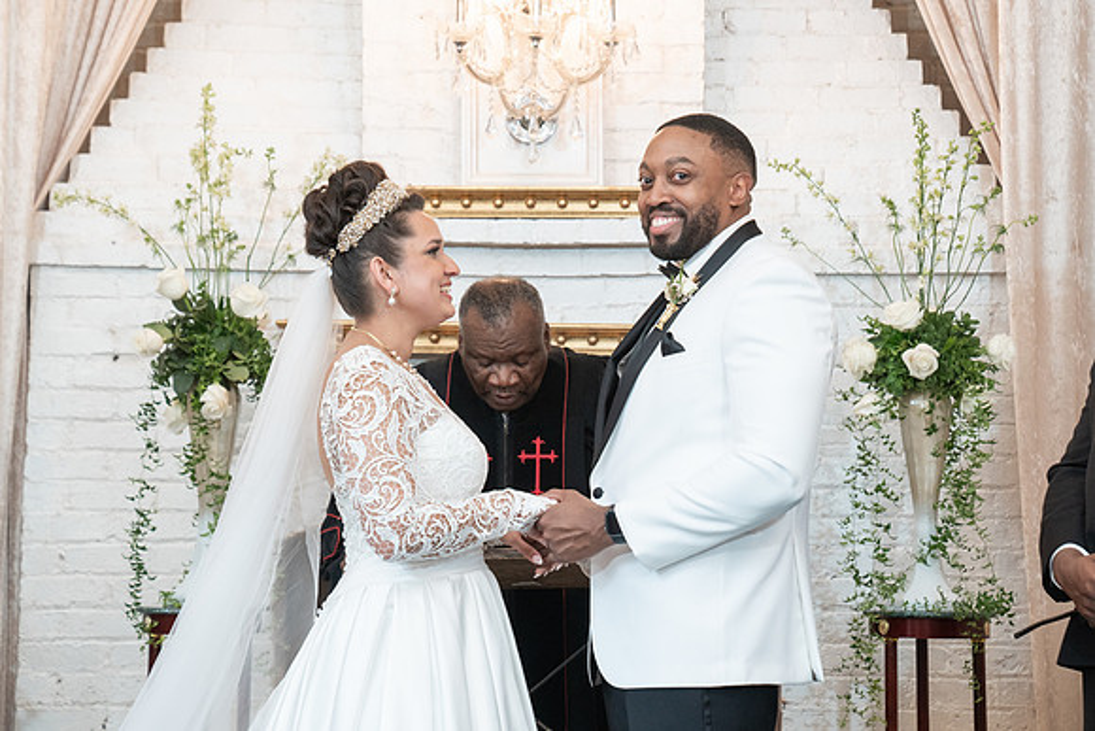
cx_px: 561
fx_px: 2568
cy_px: 320
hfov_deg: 24.1
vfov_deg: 16.2
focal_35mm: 84
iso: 2000
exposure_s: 1/100
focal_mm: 70
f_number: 4
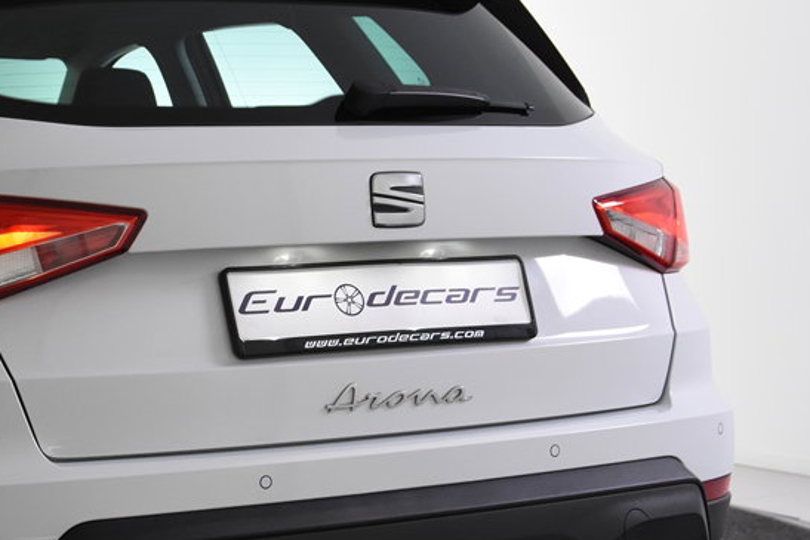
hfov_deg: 26.8
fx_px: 1643
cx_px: 84
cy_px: 341
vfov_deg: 18.6
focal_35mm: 73
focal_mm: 26
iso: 1600
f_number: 5
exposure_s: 1/100
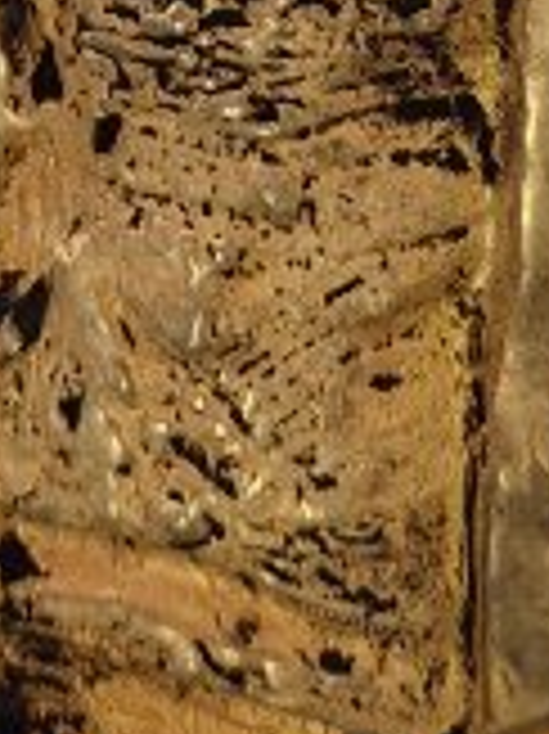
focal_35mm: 169
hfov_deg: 8.7
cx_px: -22
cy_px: -1180
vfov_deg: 9.9
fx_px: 3578
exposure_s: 1/180
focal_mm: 5.4
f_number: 1.8
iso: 160
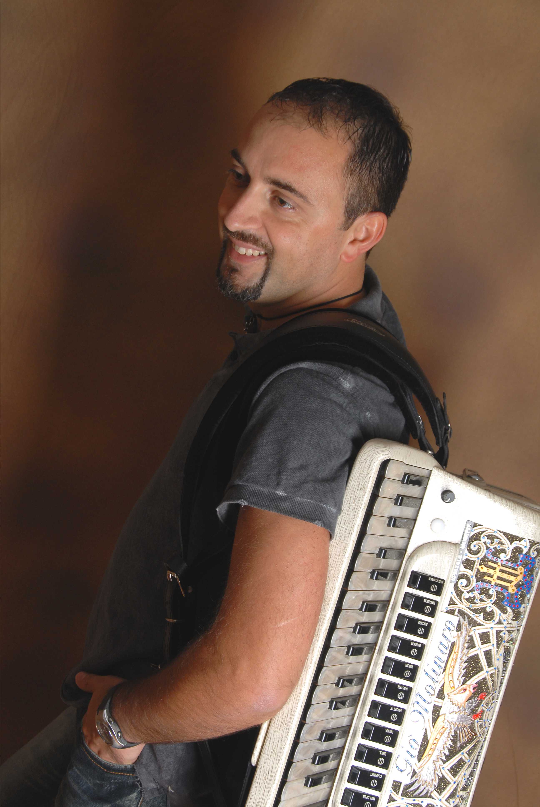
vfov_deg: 29.2
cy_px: 404
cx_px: 270
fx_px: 1548
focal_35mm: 69
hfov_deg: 19.8
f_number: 8
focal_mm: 46
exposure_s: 1/60
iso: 160
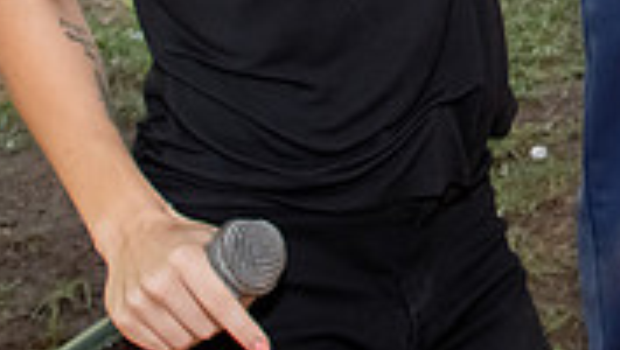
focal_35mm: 120
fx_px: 1975
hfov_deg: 16.5
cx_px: 895
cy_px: -415
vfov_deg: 9.3
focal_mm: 17
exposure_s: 1/250
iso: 400
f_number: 6.3
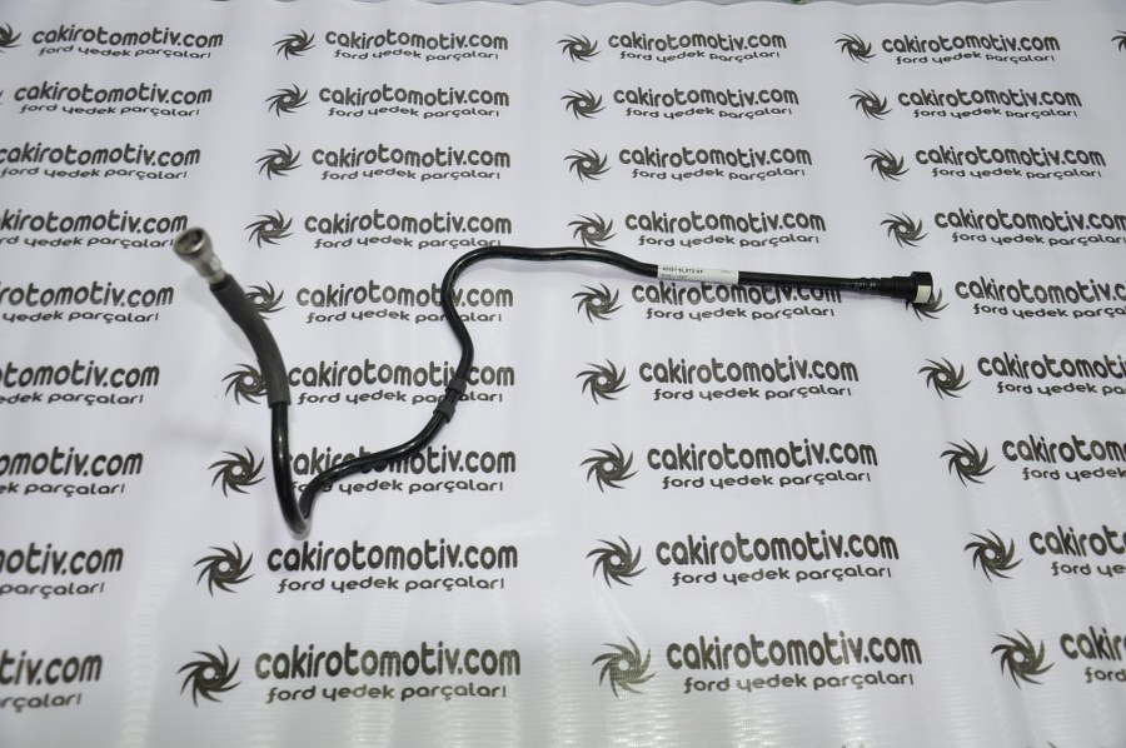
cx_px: 563
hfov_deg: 51.3
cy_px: 374
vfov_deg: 35.4
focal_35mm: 38
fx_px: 1172
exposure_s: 1/40
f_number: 4.5
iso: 200
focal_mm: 25
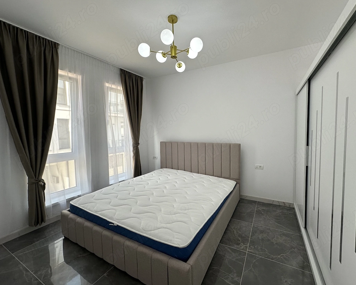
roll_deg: +0.3
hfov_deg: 96.6
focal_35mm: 15
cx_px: 192
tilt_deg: -3.2
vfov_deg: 84.0
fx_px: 158
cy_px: 141
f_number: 2.2
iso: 100
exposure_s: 1/100
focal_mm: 2.22
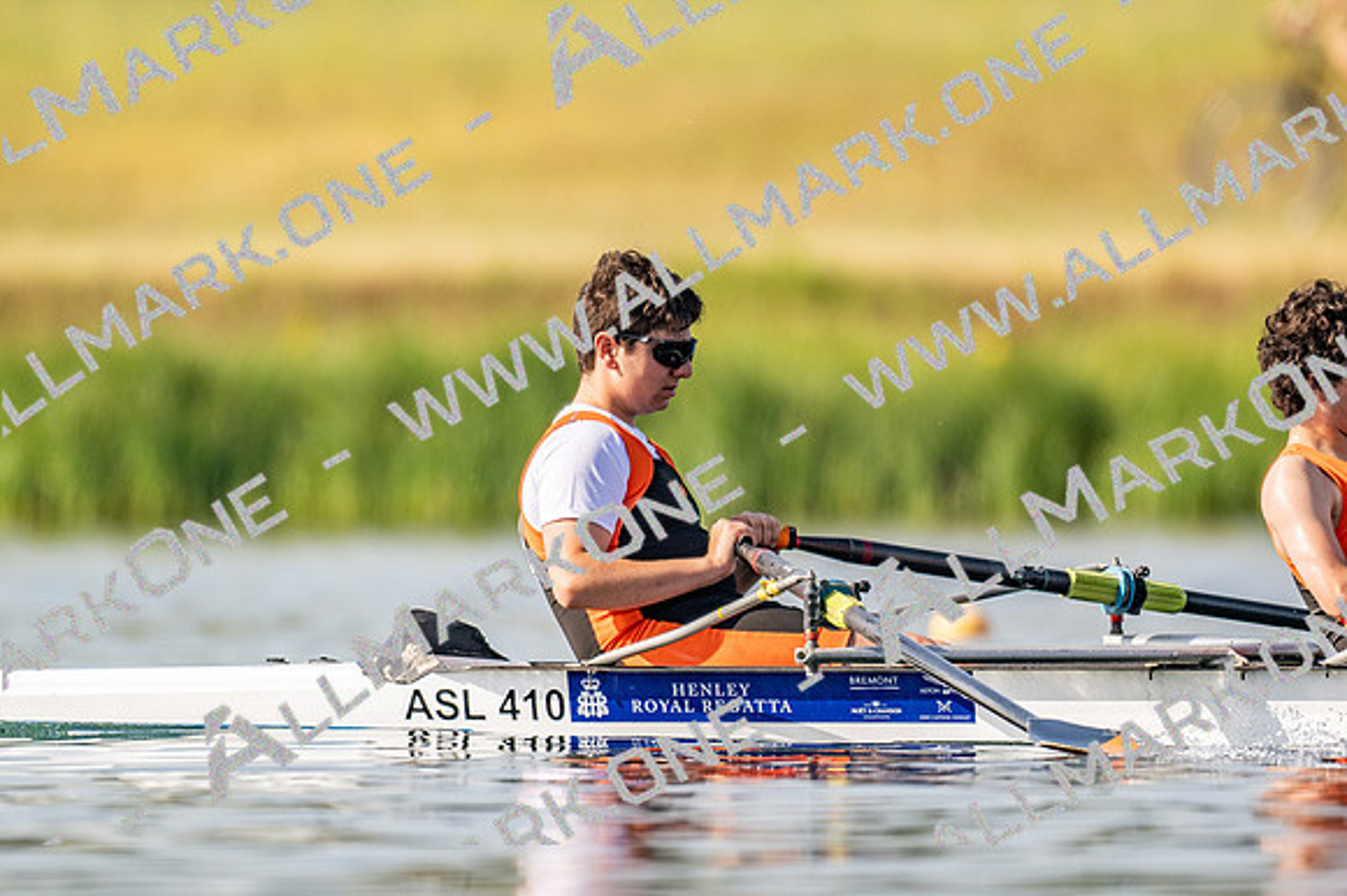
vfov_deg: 1.5
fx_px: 33655
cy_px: 448
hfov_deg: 2.3
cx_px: 674
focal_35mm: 900
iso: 180
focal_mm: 600
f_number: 4
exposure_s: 1/2500
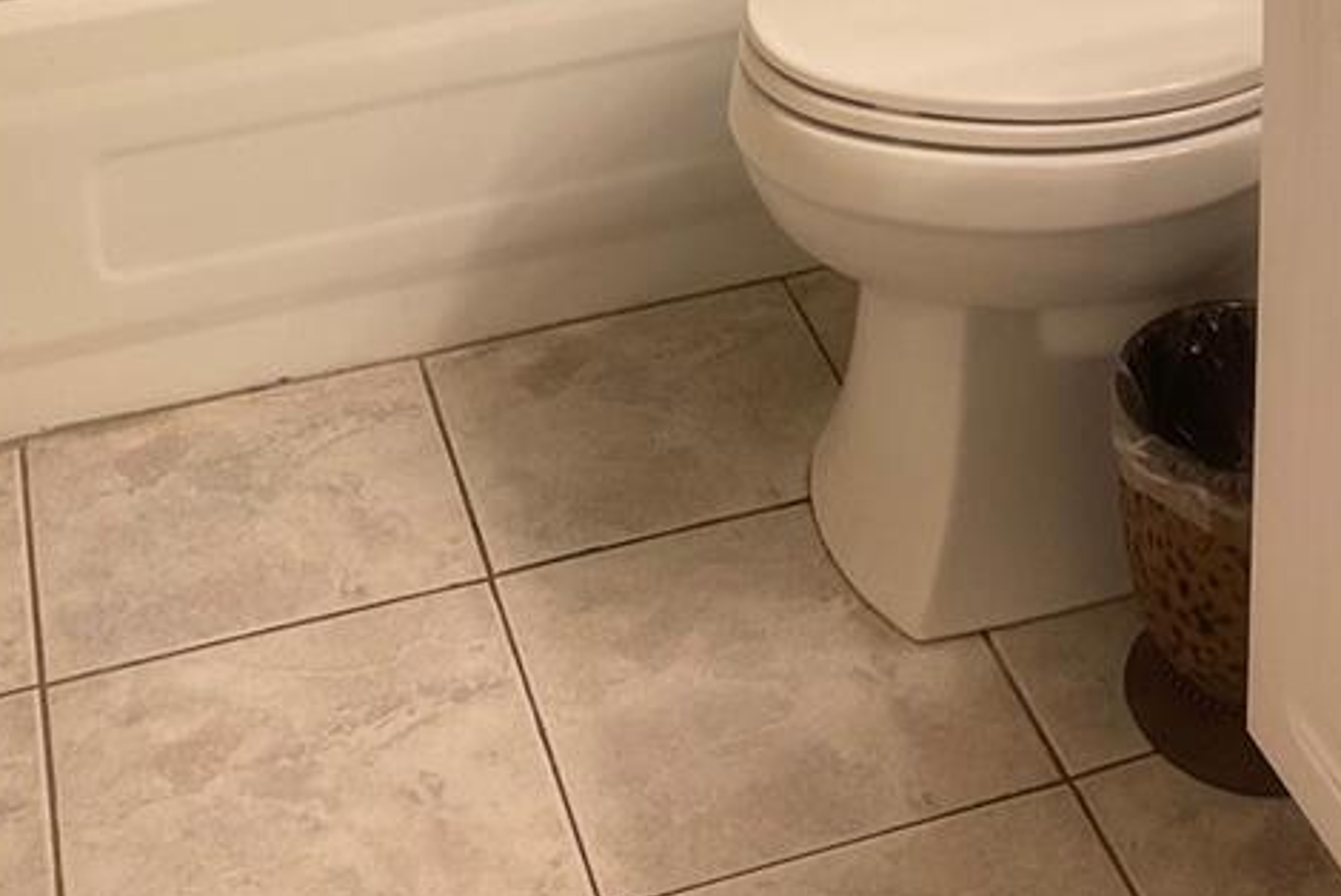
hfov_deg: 29.2
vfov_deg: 16.8
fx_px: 2572
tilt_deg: -11.7
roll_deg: +1.7
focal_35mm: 69
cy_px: -665
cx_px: 745
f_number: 1.8
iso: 64
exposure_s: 1/60
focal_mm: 4.25
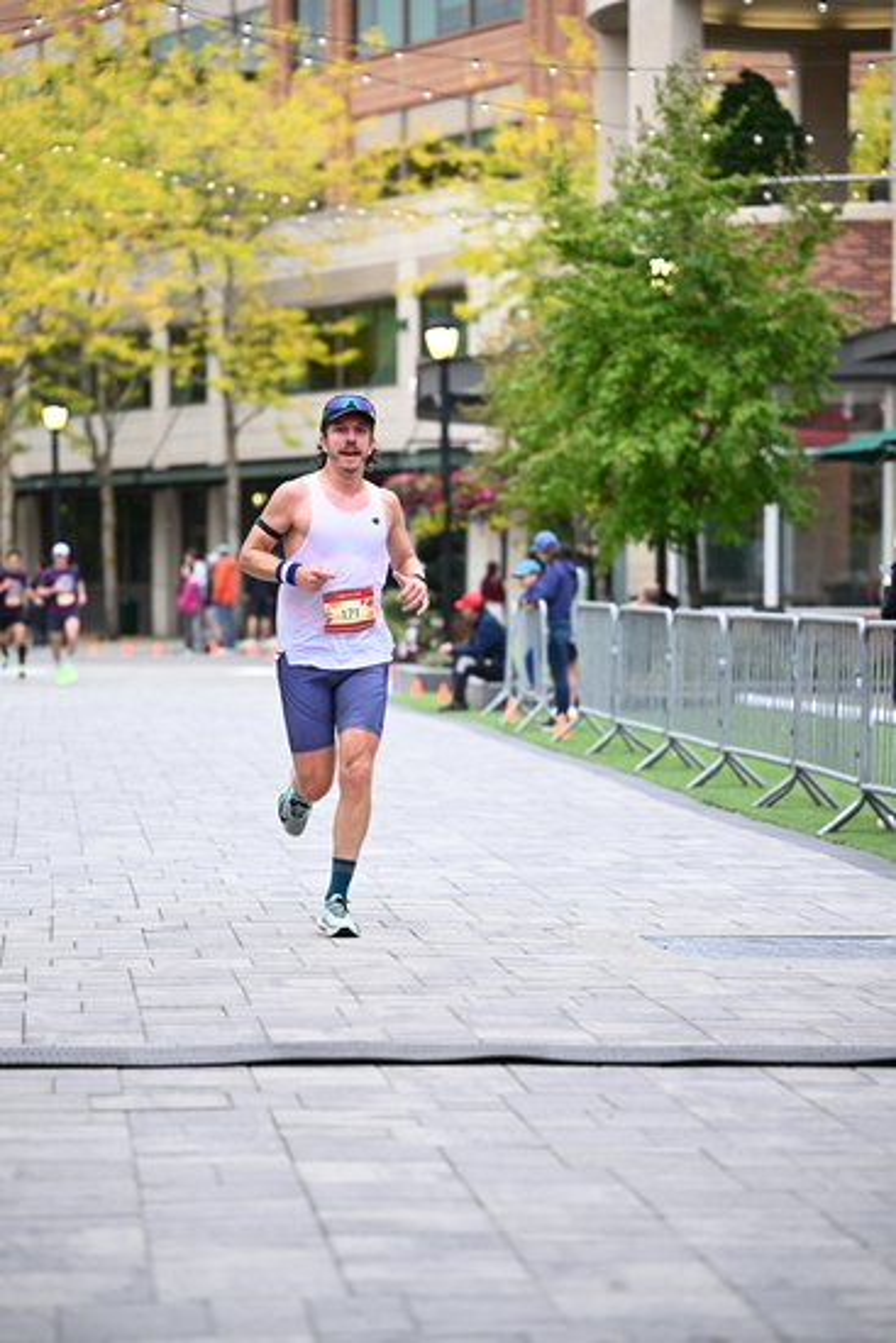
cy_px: 672
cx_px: 448
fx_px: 3917
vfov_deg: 19.5
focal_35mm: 105
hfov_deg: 13.0
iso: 1250
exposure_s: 1/1250
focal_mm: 105
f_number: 2.8
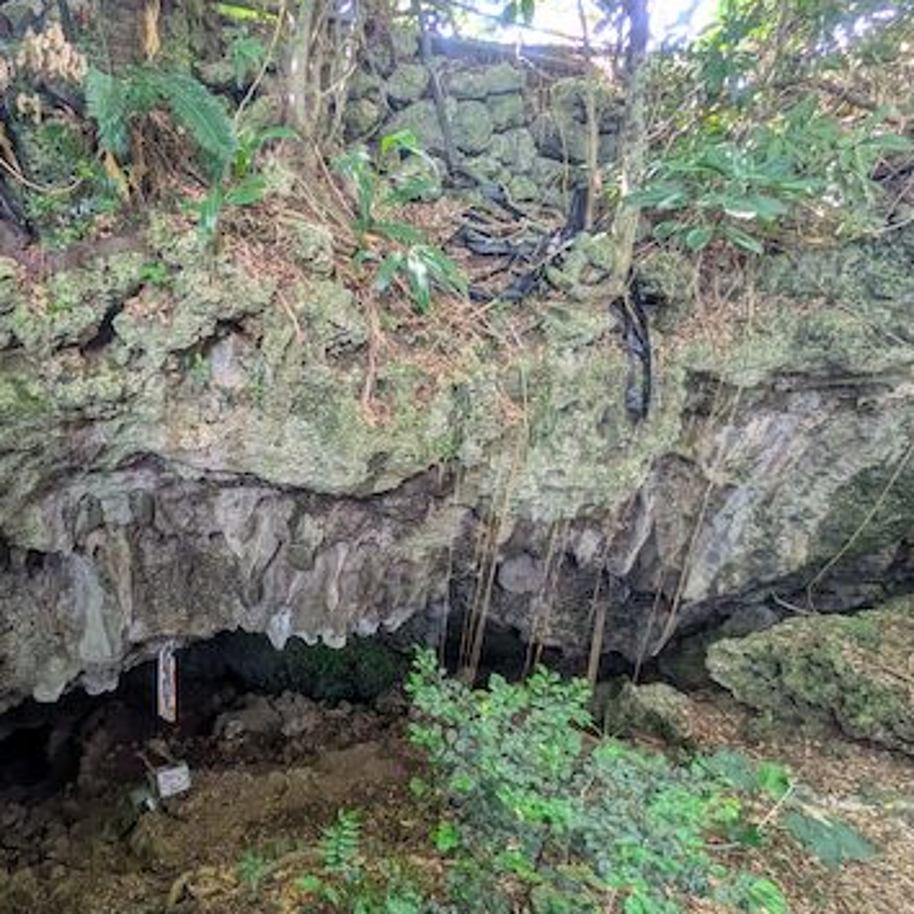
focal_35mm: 21
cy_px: 513
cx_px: 253
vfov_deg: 71.9
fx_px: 627
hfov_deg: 68.5
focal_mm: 1.83
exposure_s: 1/60
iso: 207
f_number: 2.2
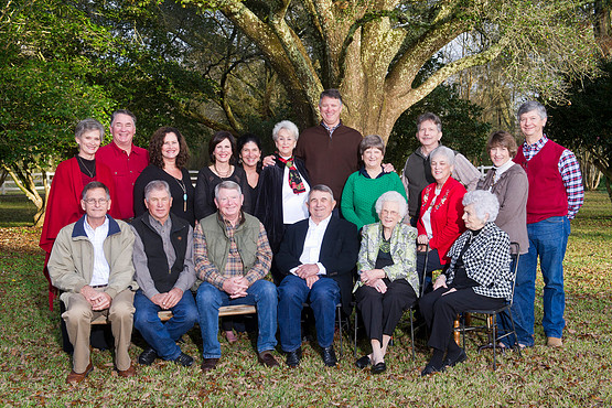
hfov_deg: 41.9
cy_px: 205
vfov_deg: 28.6
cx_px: 318
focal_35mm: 47
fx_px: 799
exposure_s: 1/200
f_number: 8
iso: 1000
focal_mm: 45
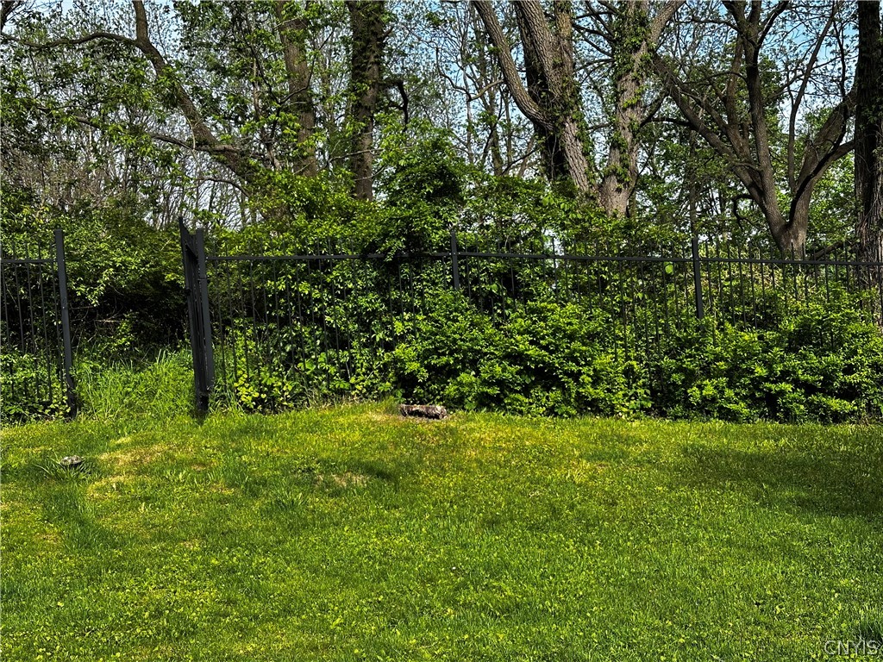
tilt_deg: +0.2
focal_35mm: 48
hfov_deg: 39.7
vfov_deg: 30.3
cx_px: 442
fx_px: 1224
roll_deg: +4.4
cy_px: 331
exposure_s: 1/1289
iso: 64
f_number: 1.78
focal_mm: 6.86
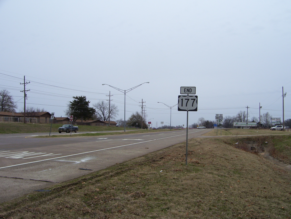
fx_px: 286
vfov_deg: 41.8
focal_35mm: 34
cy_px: 110
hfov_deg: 54.0
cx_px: 146
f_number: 4.8
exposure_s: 1/180
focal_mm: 5.6
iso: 80
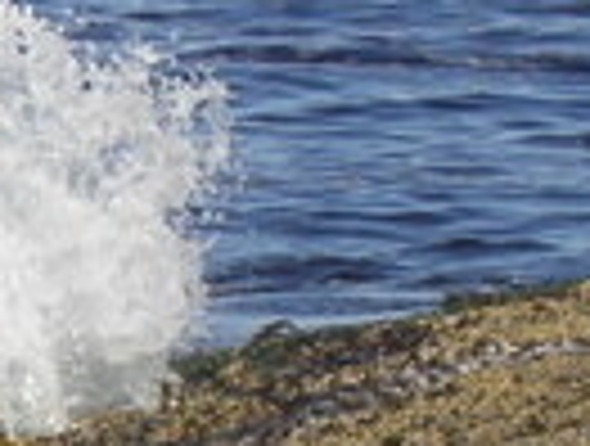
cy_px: 491
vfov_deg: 1.8
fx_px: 14322
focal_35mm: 838
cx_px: -576
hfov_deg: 2.4
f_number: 6.3
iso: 100
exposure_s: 1/500
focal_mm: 30.67
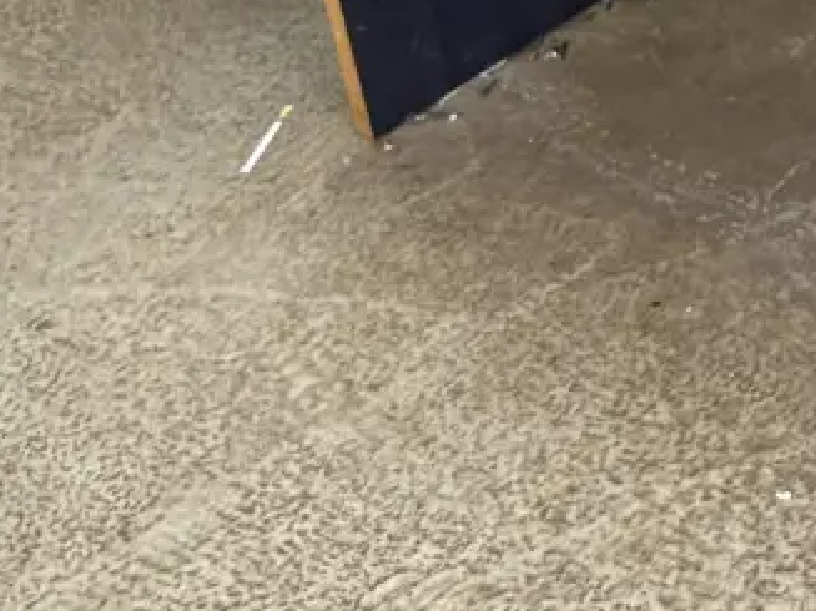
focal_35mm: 141
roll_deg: +1.1
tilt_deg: -33.1
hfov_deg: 12.5
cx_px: 1555
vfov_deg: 10.0
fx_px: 3323
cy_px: -416
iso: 125
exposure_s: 1/121
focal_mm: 6.76
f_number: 1.78
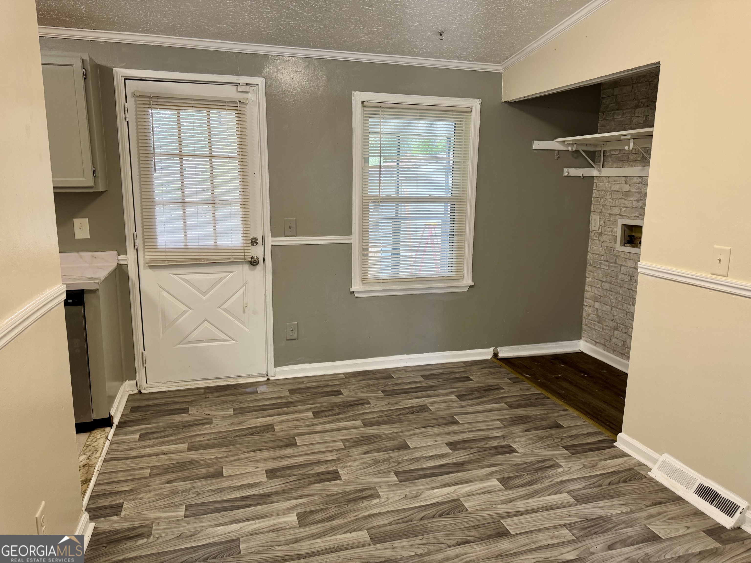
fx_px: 521
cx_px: 376
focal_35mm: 24
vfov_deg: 56.8
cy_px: 282
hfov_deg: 71.6
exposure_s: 1/60
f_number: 1.78
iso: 200
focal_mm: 6.76
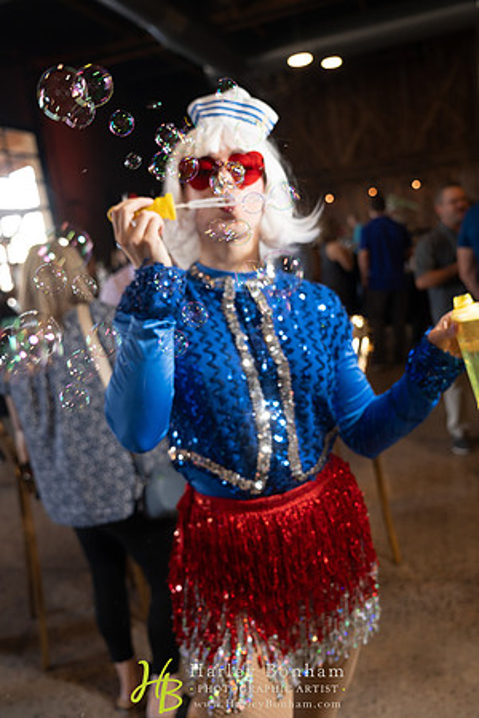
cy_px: 359
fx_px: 639
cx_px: 240
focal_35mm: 32
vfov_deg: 58.7
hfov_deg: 41.1
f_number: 4
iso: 1250
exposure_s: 1/125
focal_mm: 32
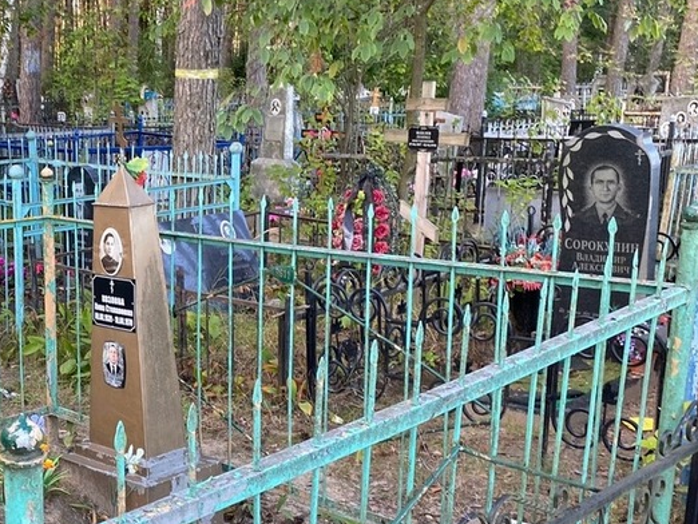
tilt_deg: -8.3
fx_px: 1029
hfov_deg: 35.2
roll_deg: +1.8
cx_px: 62
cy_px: 346
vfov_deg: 28.4
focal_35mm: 51
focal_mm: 4.25
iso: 100
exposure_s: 1/121
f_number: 1.8
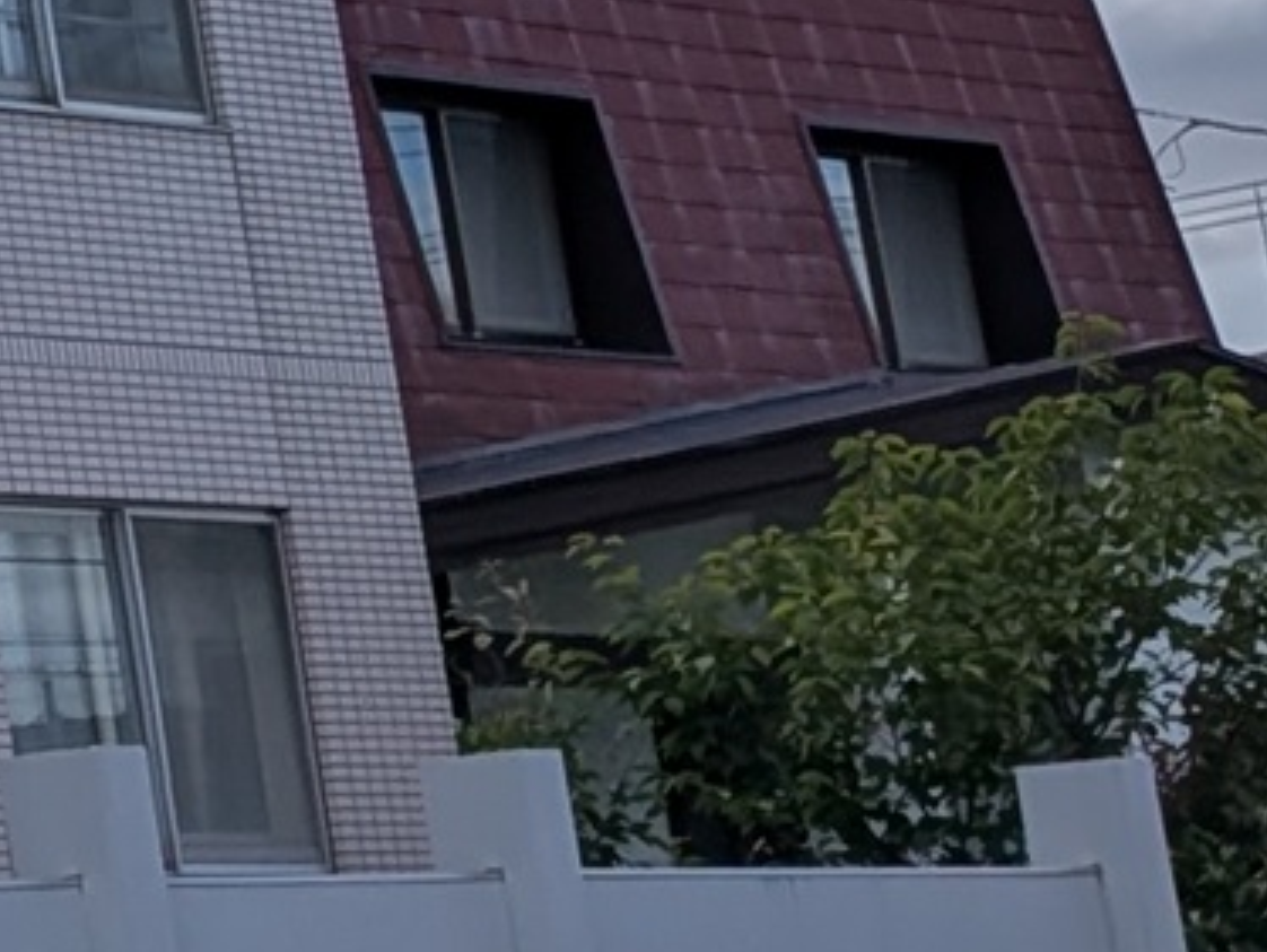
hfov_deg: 9.9
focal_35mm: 154
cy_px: -332
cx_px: -2453
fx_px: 5640
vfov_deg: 9.5
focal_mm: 4.53
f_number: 1.7
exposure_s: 1/2865
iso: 25
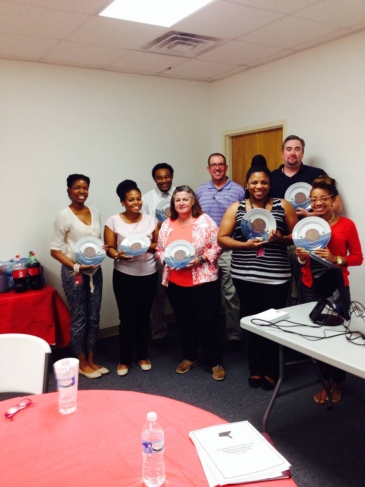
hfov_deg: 42.9
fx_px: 464
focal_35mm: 33
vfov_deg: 55.4
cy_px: 244
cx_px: 182
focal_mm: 4.12
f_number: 2.4
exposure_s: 1/20
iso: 80
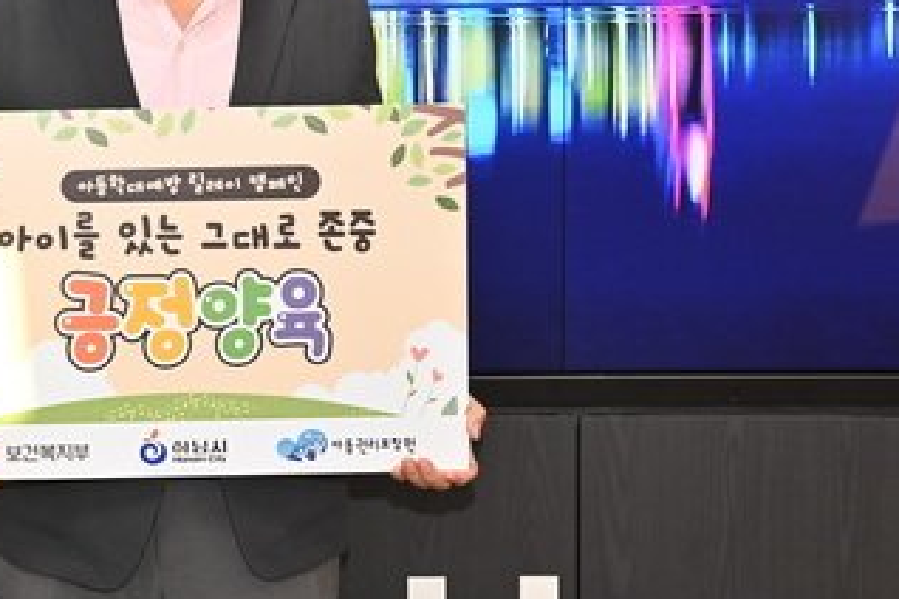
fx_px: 2197
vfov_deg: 15.4
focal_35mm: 88
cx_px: 133
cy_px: 72
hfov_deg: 22.7
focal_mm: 40
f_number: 5.6
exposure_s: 1/80
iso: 800
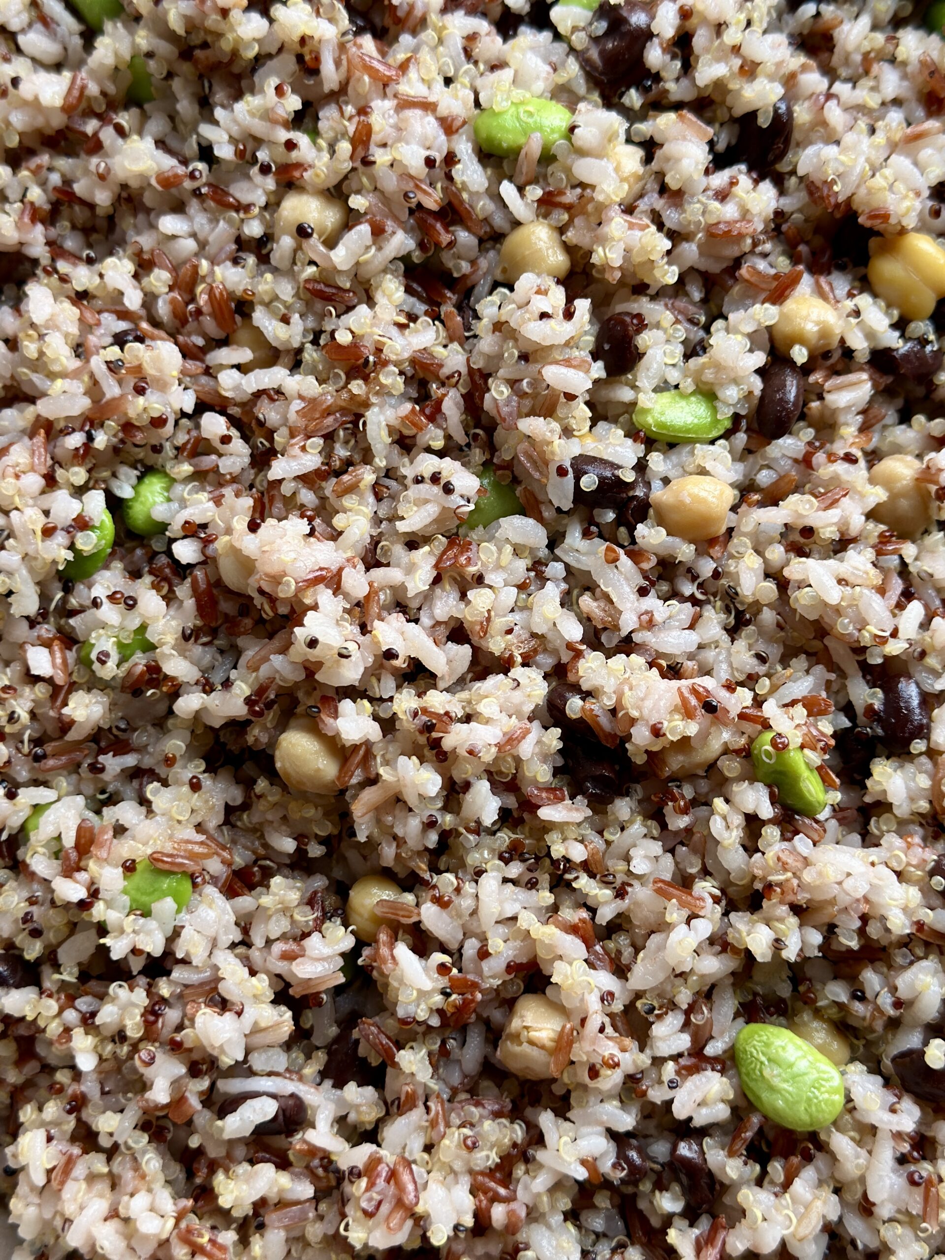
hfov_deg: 30.3
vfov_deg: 39.7
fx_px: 1747
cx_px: 472
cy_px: 630
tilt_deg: -82.4
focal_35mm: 48
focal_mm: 6.86
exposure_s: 1/308
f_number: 1.78
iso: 80
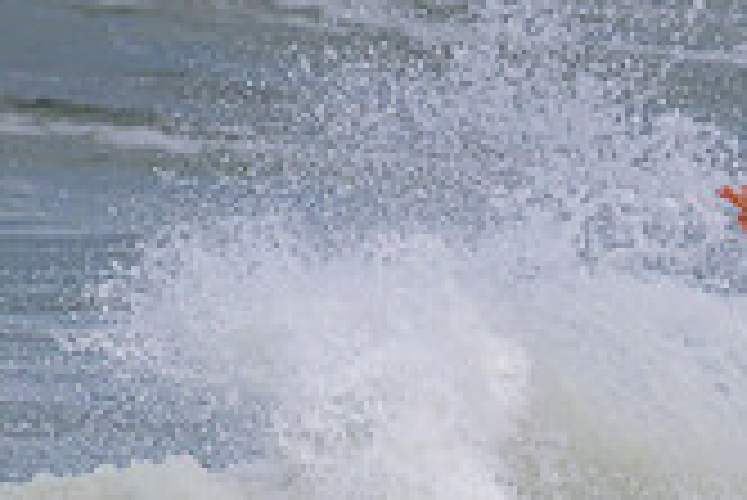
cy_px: 696
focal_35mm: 2791
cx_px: 909
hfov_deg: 0.7
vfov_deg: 0.5
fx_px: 57962
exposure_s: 1/2000
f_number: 11
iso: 500
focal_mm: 800
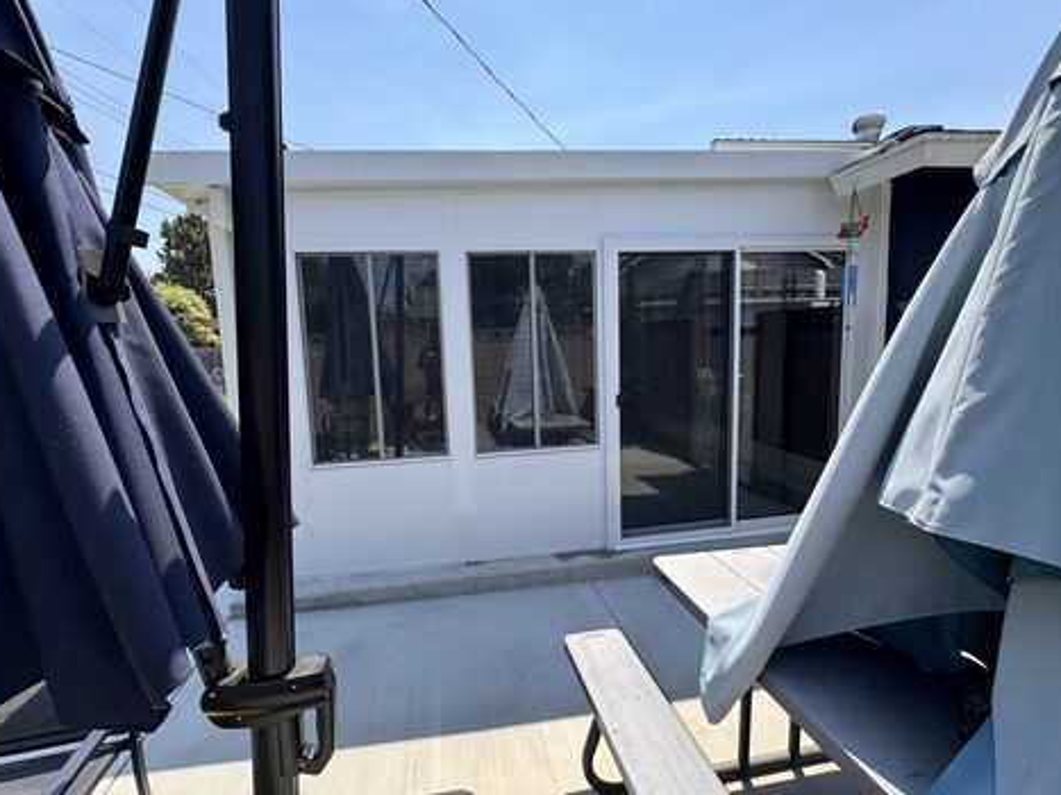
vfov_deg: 81.7
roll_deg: +1.7
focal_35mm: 15
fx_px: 460
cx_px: 500
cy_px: 385
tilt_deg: -6.4
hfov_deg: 98.1
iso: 40
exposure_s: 1/700
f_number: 2.2
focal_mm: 2.22
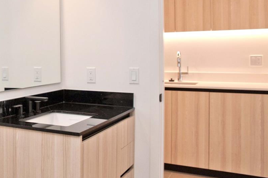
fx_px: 357
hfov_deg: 37.7
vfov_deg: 27.8
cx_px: 15
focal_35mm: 48
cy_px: 56
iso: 800
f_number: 5
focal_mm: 24
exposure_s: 1/100
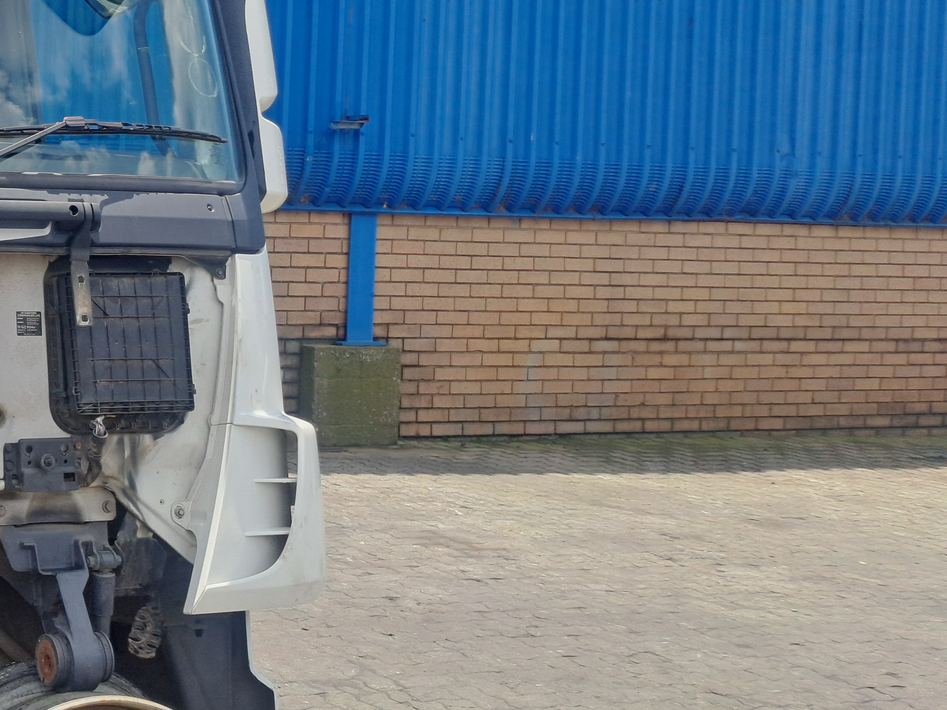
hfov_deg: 28.2
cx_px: -183
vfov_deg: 24.4
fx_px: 1641
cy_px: 272
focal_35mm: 60
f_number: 1.8
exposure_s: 1/1006
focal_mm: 4.65
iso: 32
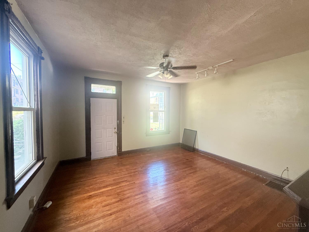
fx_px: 125
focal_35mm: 14
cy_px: 116
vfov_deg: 85.7
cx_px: 154
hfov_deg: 102.1
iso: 400
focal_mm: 2.22
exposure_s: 1/60
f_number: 2.2
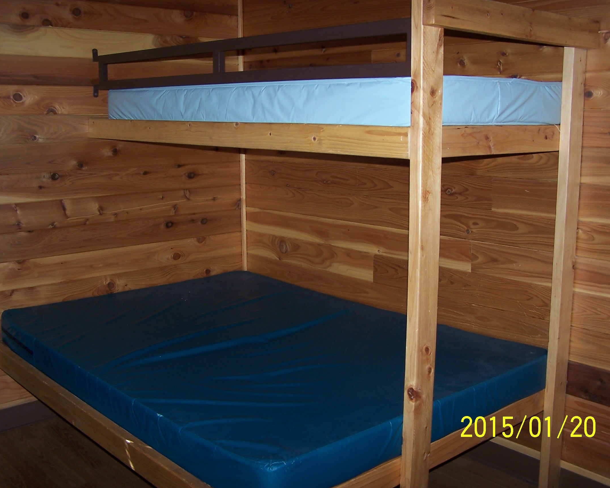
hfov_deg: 45.8
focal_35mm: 40
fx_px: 722
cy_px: 242
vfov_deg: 37.3
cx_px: 304
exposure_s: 1/60
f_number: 2.8
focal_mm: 6.3
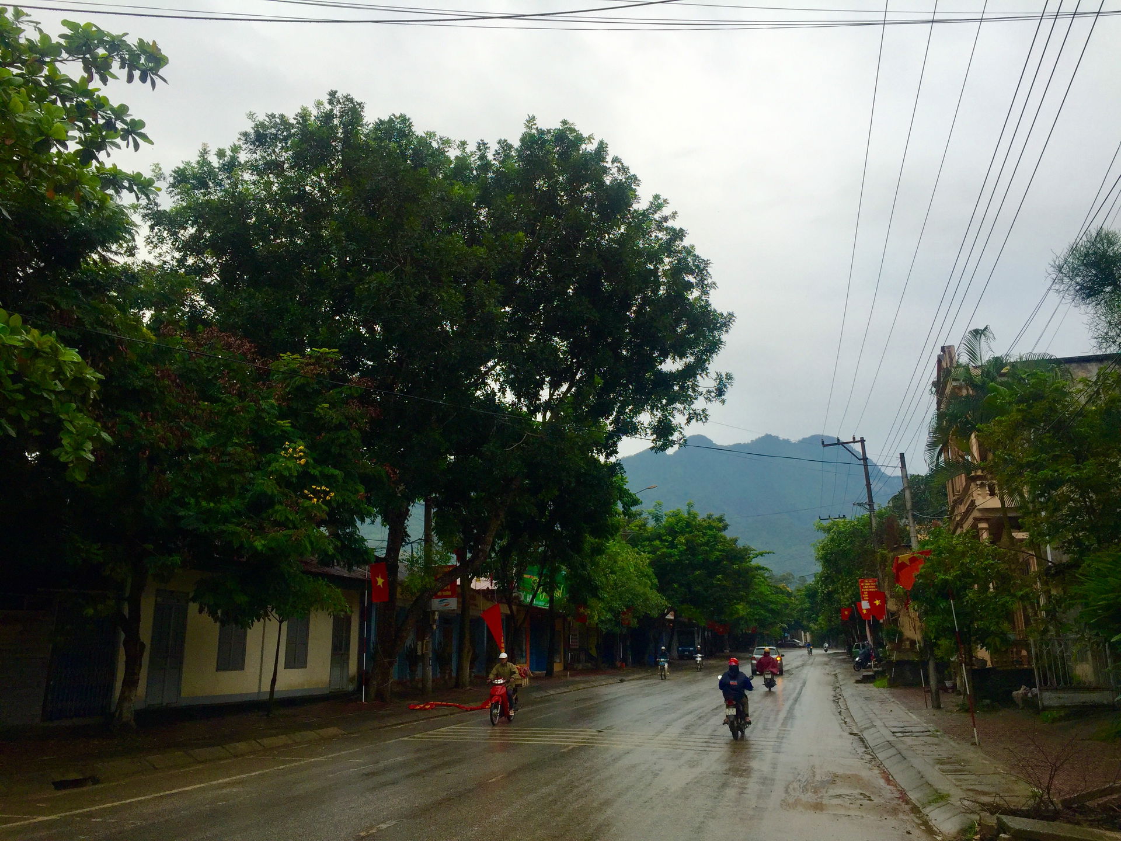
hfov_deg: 61.7
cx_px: 560
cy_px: 420
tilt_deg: +14.7
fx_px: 939
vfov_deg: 48.2
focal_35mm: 29
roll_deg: -0.8
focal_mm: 4.15
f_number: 2.2
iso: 32
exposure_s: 1/311
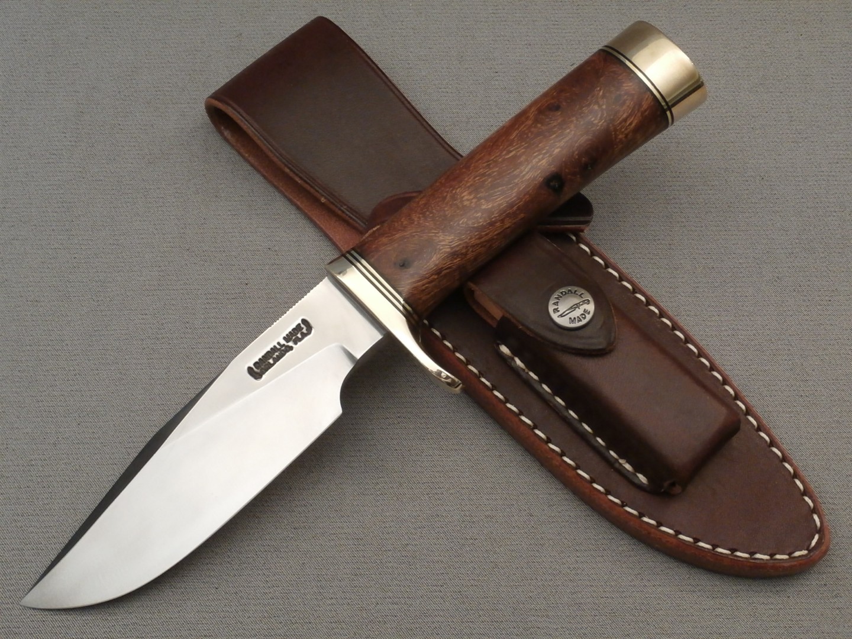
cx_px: 426
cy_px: 320
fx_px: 1108
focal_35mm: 45
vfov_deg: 32.2
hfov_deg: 42.1
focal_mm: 8.02
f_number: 3.8
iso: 400
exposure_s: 1/20
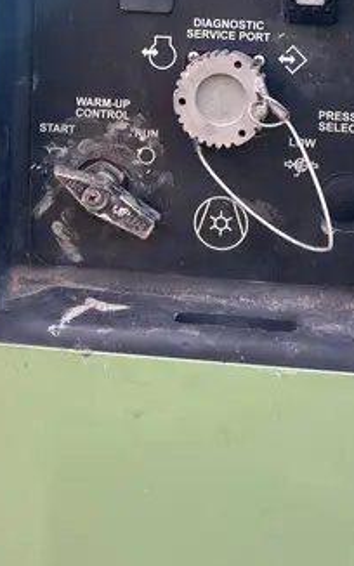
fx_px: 956
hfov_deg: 20.9
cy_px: -41
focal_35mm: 62
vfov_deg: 29.9
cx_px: 233
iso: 50
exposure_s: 1/395
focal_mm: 5.7
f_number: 1.5
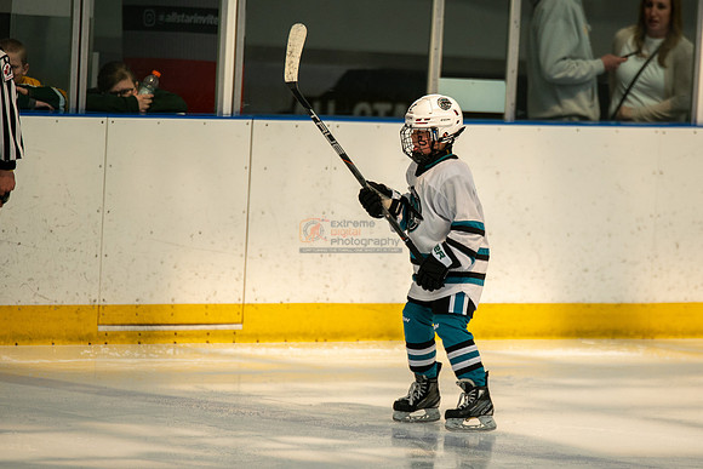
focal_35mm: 380
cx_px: 421
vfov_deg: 3.6
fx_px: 7427
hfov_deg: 5.4
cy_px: 246
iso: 1600
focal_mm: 300
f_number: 3.2
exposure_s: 1/6400
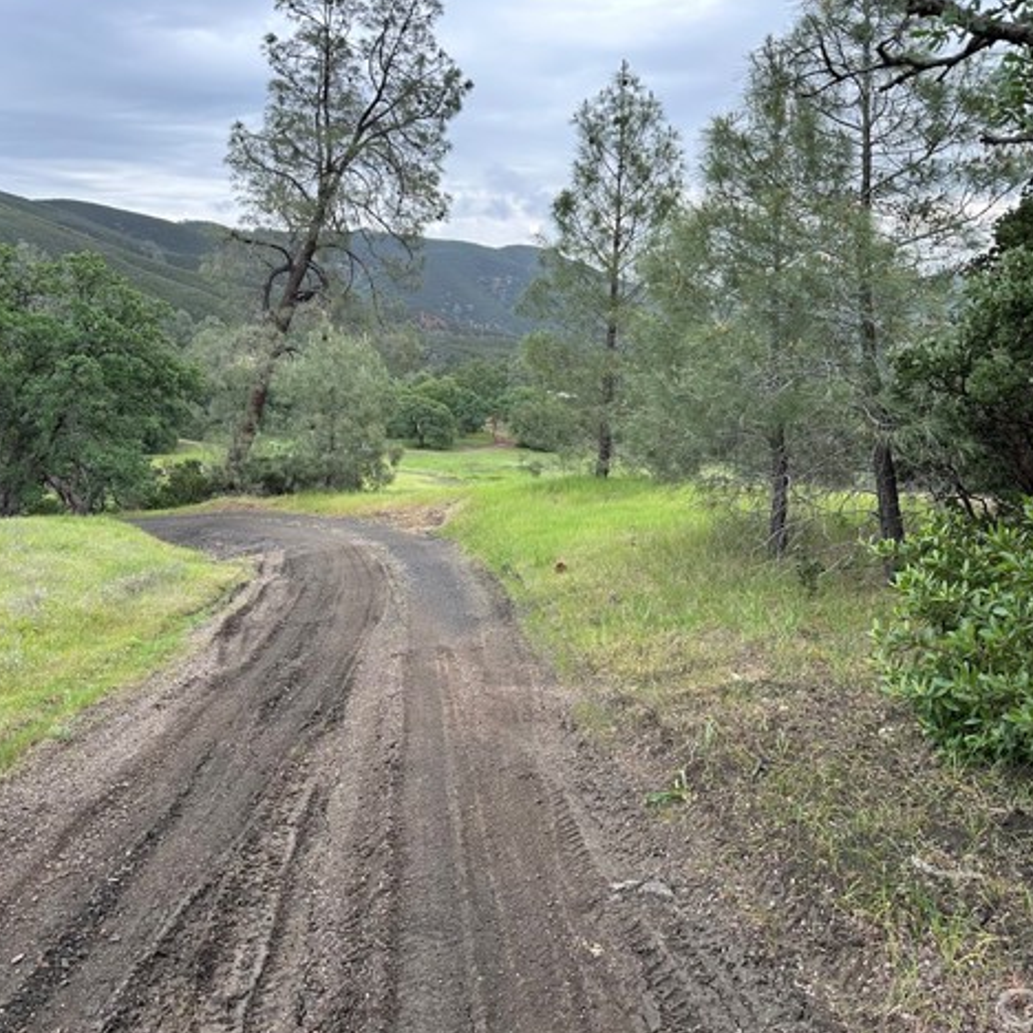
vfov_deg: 55.6
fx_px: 979
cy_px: 510
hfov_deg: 55.6
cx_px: 494
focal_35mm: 29
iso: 80
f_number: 1.78
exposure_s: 1/822
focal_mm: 6.86
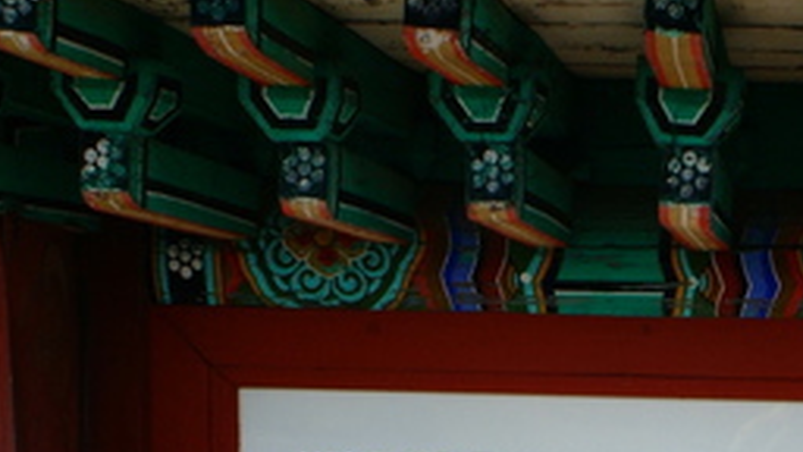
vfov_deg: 13.6
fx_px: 1831
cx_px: 682
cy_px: 549
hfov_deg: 24.2
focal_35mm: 86
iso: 400
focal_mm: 20
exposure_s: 1/350
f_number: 9.5
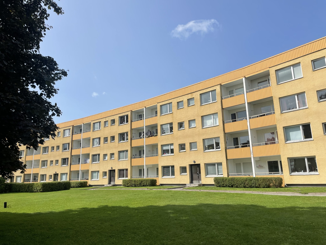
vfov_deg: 53.1
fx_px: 245
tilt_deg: +12.4
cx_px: 163
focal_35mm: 26
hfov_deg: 67.3
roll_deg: +1.7
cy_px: 122
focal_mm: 4.2
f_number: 1.6
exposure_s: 1/4651
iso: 32
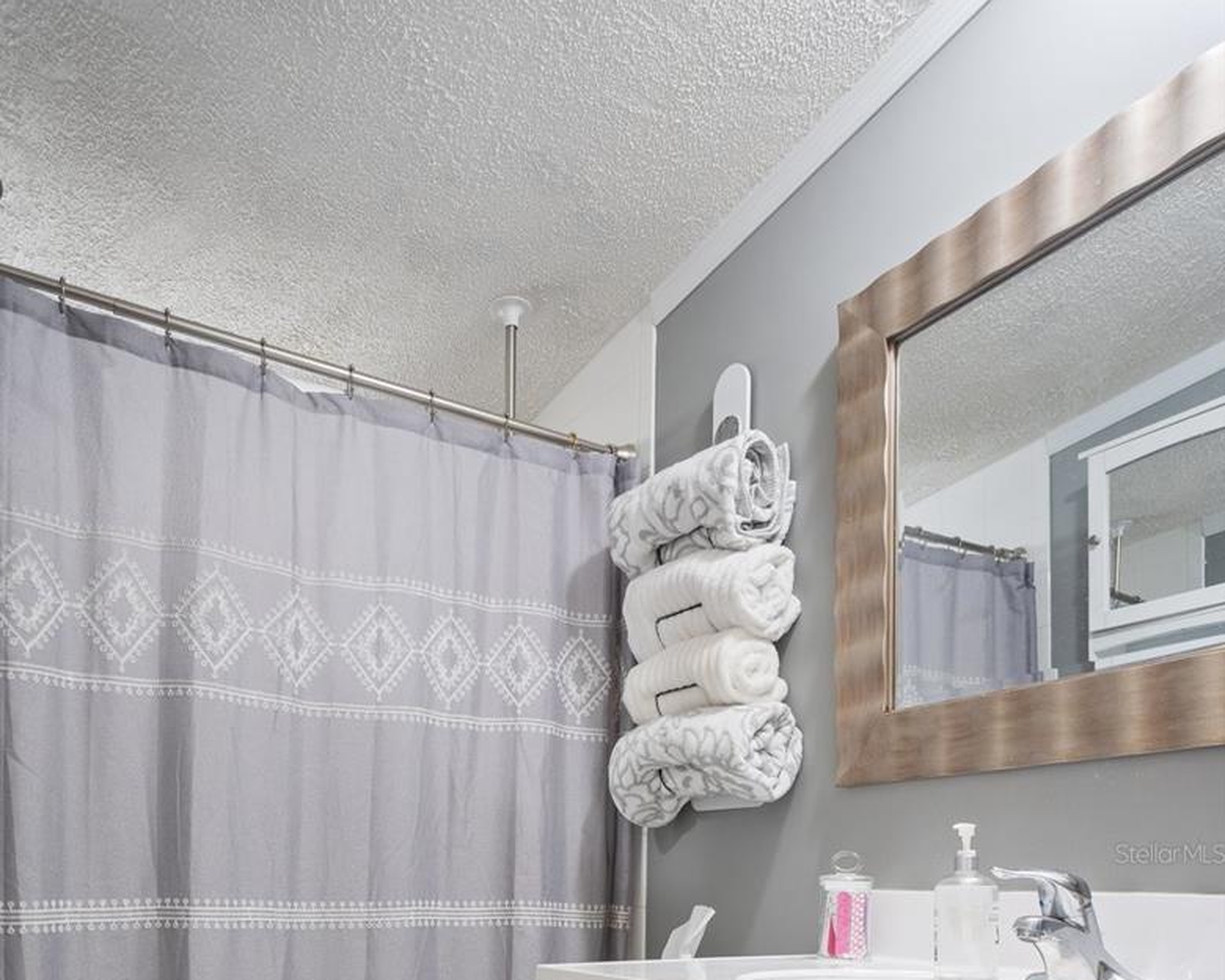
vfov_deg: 49.8
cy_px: 853
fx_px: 943
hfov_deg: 66.0
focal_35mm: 26
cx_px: 603
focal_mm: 18
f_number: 8
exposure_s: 3.2
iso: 400
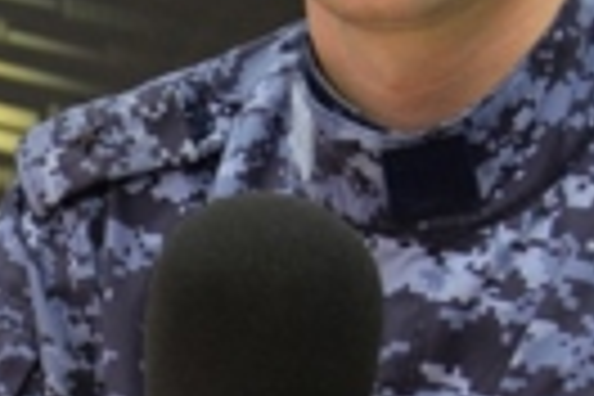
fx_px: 4702
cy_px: -27
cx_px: -484
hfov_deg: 7.0
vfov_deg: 4.8
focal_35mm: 285
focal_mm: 50
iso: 800
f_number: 4
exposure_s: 1/40
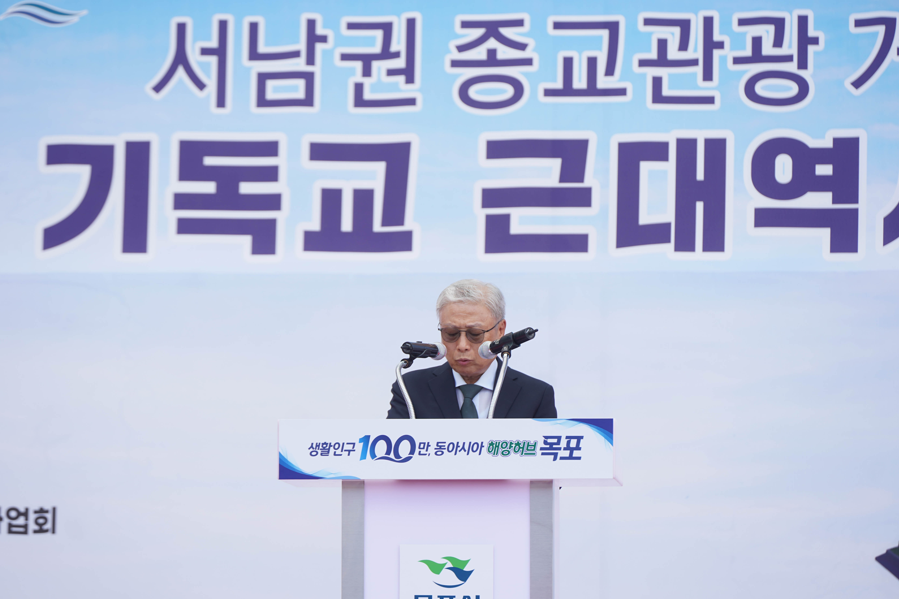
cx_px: 428
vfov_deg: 8.4
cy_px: 321
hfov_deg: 12.5
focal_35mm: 164
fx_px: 4095
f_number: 4
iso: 100
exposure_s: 1/200
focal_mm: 151
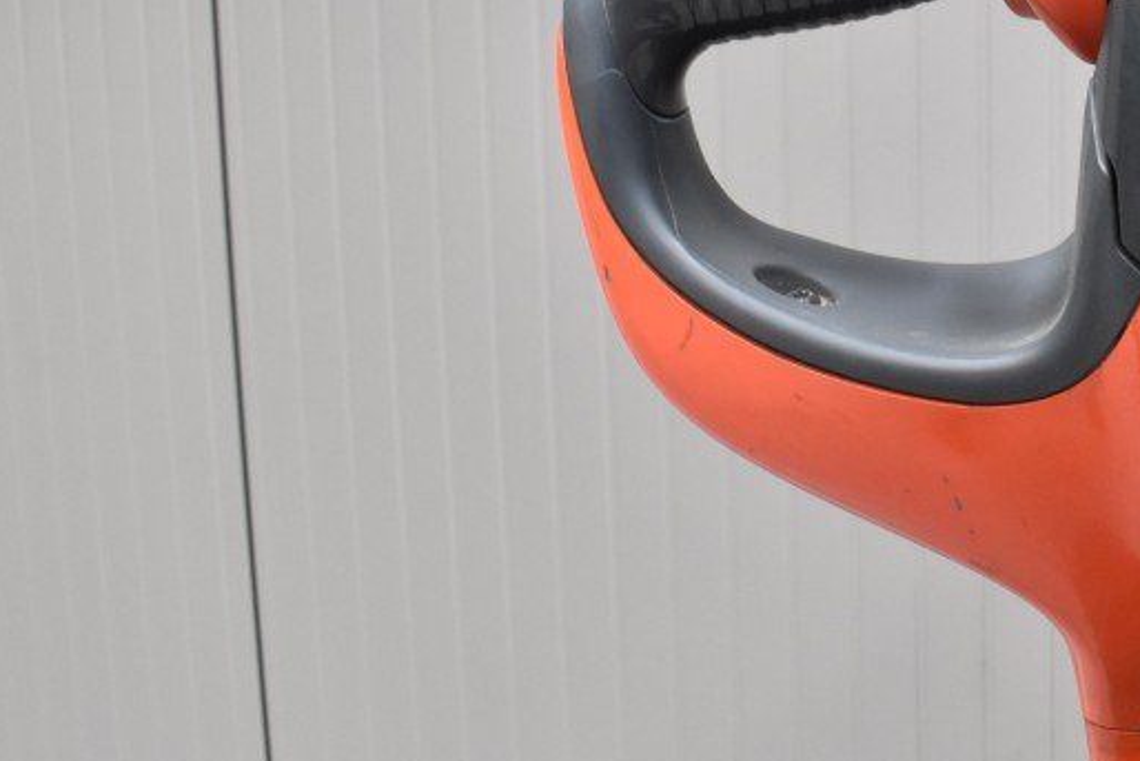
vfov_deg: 19.4
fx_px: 2217
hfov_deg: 26.9
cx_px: 1198
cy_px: 209
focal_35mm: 70
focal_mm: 20
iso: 1600
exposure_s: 1/25
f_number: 5
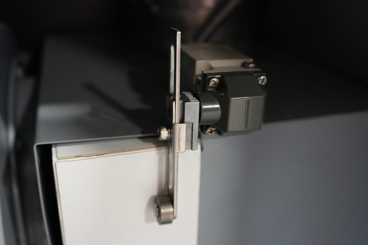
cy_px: 122
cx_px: 184
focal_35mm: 36
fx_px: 368
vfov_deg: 36.9
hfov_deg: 53.1
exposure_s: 1/60
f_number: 2.8
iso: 2500
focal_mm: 24
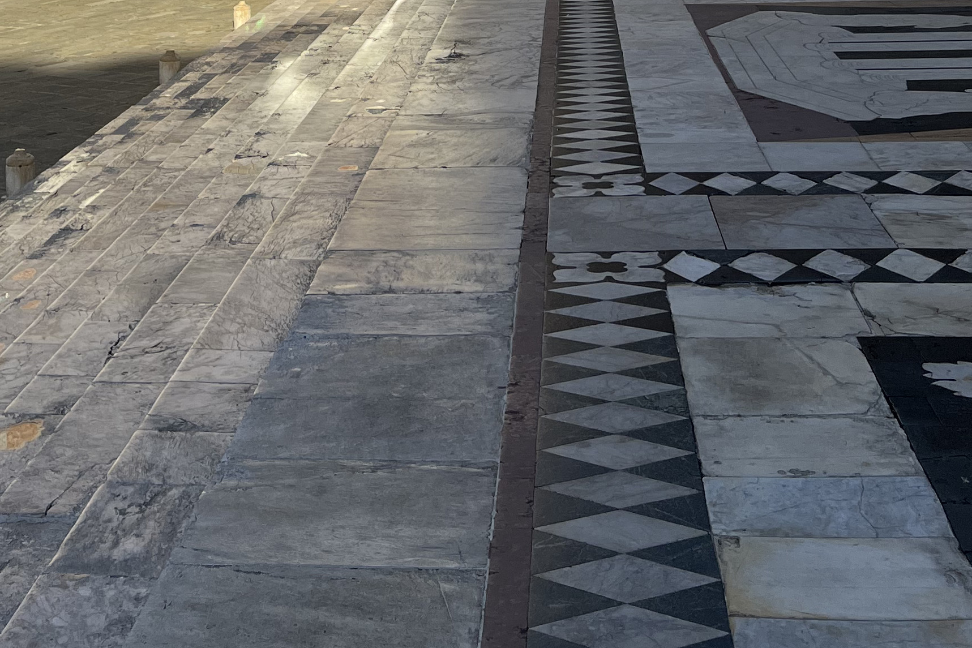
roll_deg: +1.3
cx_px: 324
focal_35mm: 63
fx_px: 1701
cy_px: -337
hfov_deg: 31.6
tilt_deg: +4.8
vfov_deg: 18.9
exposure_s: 1/4444
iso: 50
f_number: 1.5
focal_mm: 5.7
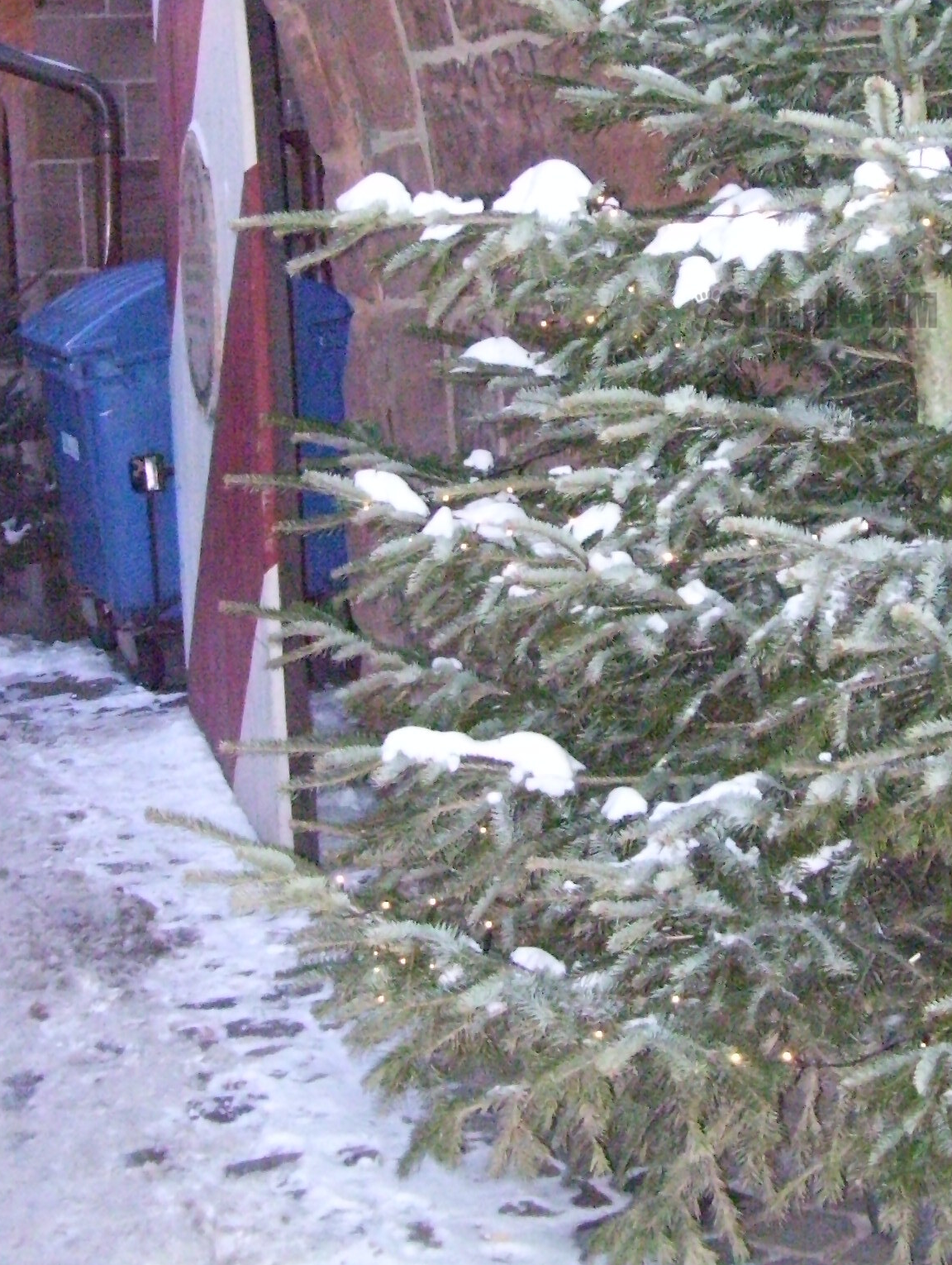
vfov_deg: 28.5
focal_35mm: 67
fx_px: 2451
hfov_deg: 21.6
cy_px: 311
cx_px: 816
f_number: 2.7
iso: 1250
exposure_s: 1/125
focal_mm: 6
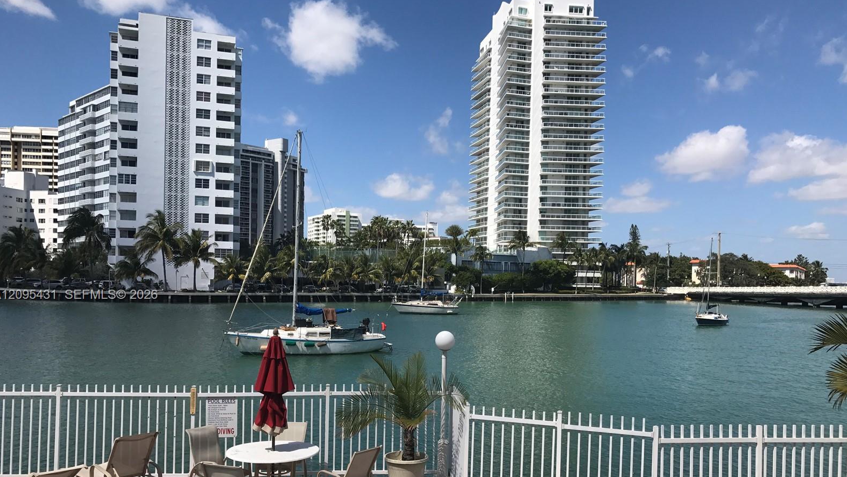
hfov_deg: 62.6
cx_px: 421
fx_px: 696
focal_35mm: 31
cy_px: 296
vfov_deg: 37.6
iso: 20
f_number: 1.8
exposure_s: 1/3096
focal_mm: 3.99
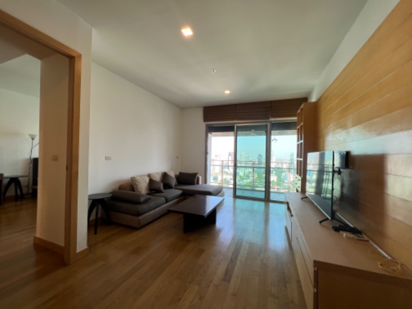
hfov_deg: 106.2
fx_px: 155
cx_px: 206
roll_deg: -2.2
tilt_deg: -0.8
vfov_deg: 89.9
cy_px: 154
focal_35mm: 13
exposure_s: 1/128
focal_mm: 1.57
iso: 32
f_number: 1.8
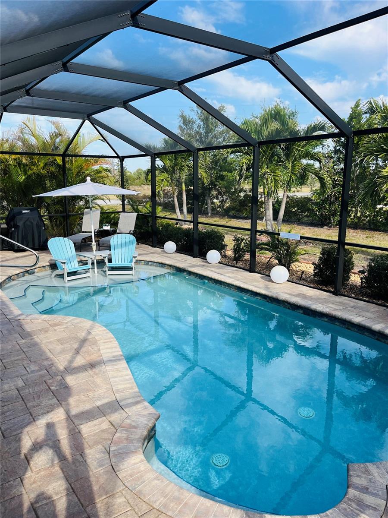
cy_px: 259
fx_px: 389
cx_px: 194
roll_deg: +1.3
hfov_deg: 53.1
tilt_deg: -11.9
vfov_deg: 67.3
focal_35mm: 26
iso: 50
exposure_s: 1/928
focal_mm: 5.1
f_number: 1.6
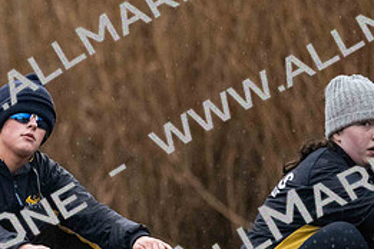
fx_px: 9235
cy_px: 178
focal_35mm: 889
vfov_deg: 1.5
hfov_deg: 2.3
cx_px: 44
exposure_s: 1/1600
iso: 9000
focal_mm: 400
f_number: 4.5
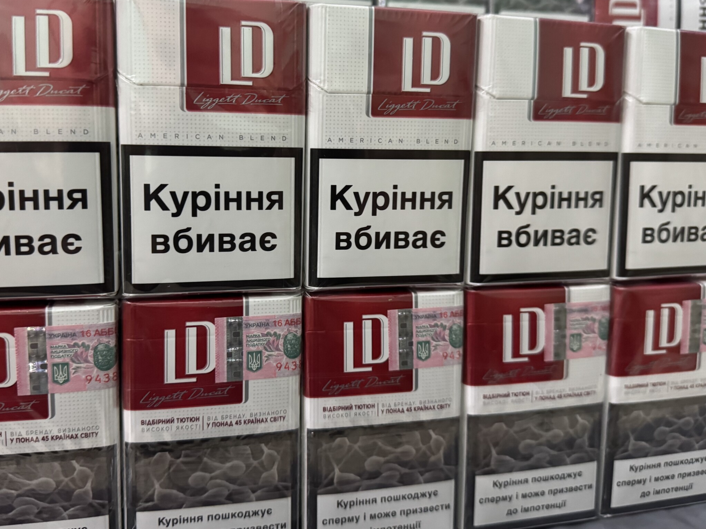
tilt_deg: -7.3
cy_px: 221
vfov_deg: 46.6
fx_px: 612
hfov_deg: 59.8
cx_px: 315
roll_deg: -1.3
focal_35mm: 30
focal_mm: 6.76
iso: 800
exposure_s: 1/46
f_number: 1.78
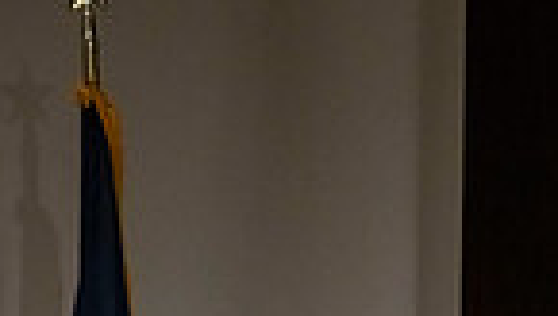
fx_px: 9126
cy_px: 771
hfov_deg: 3.5
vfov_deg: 2.0
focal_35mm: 616
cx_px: 539
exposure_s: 1/200
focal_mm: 190
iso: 6400
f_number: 8
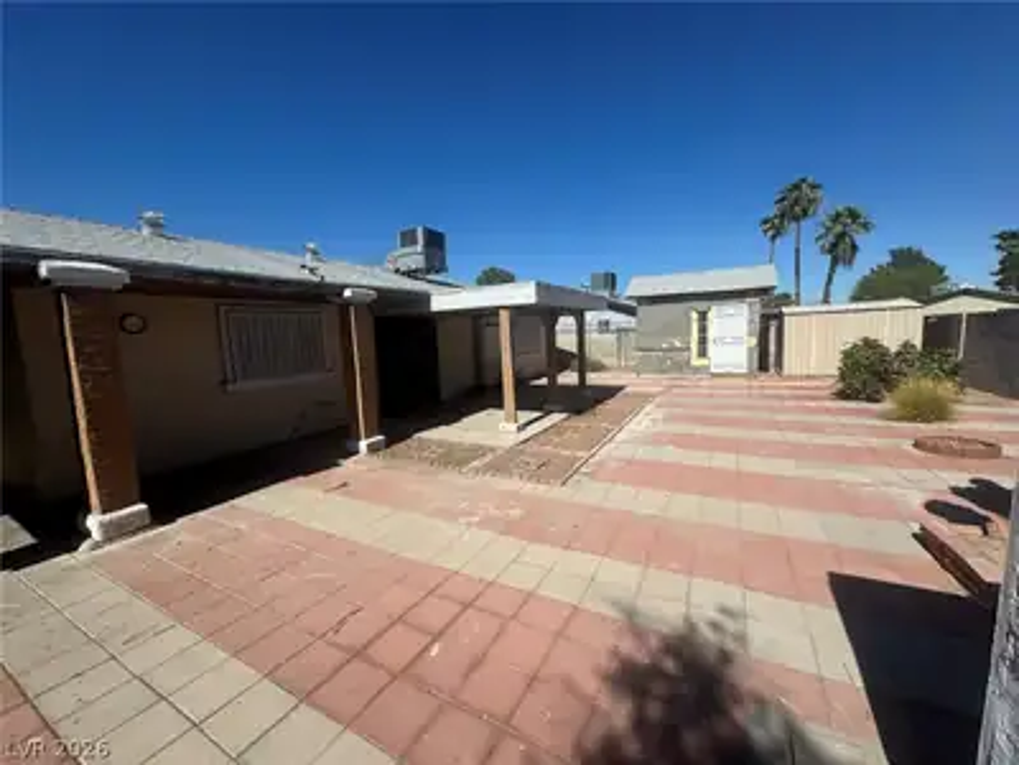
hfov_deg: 102.1
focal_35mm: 14
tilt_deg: -6.3
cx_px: 510
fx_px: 412
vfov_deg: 85.7
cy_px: 382
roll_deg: +1.8
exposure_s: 1/3546
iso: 50
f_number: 2.2
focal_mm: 2.22
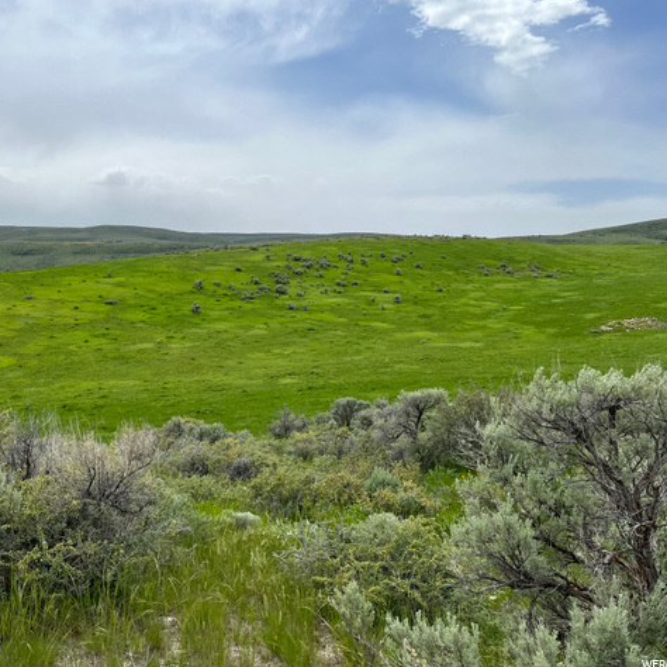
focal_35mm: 31
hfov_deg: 51.8
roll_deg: -1.6
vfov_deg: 52.5
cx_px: 236
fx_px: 676
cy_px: 332
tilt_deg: -3.4
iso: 50
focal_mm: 5.1
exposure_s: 1/6494
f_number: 1.6
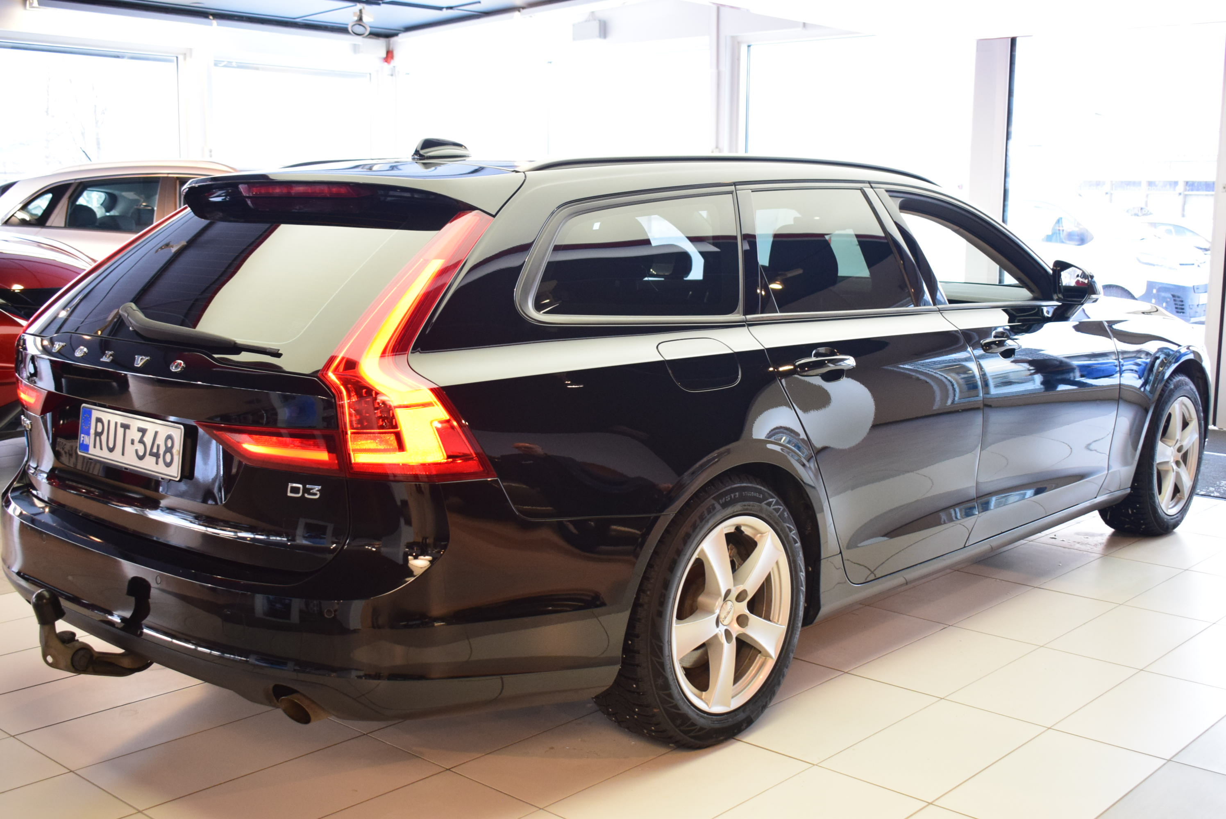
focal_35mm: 40
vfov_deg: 33.1
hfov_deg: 47.9
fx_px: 1380
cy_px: 410
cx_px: 613
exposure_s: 1/100
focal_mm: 27
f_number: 4
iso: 1600
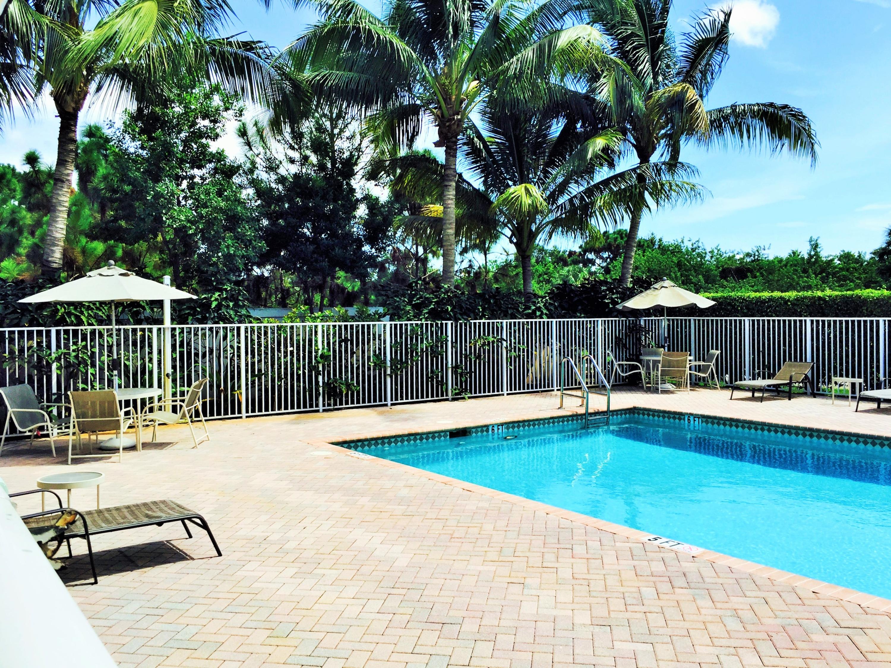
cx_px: 446
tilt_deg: -1.5
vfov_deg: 48.2
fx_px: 746
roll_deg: +1.0
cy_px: 334
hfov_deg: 61.7
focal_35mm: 29
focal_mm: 4.15
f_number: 2.2
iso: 32
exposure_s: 1/1199
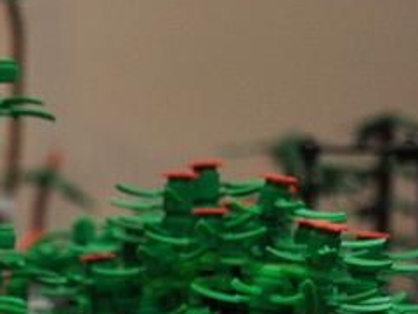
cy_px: 486
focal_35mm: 141
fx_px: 1703
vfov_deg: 10.2
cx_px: -444
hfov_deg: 12.2
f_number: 4
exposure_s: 1/60
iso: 800
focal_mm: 22
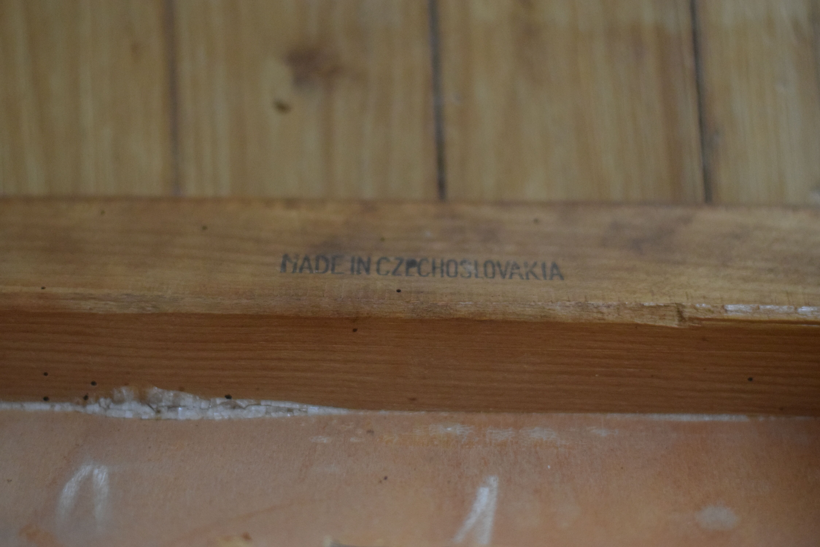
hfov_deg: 27.0
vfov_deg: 18.2
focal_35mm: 75
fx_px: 1709
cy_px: 274
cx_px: 410
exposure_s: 1/200
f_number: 1.8
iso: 3200
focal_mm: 50
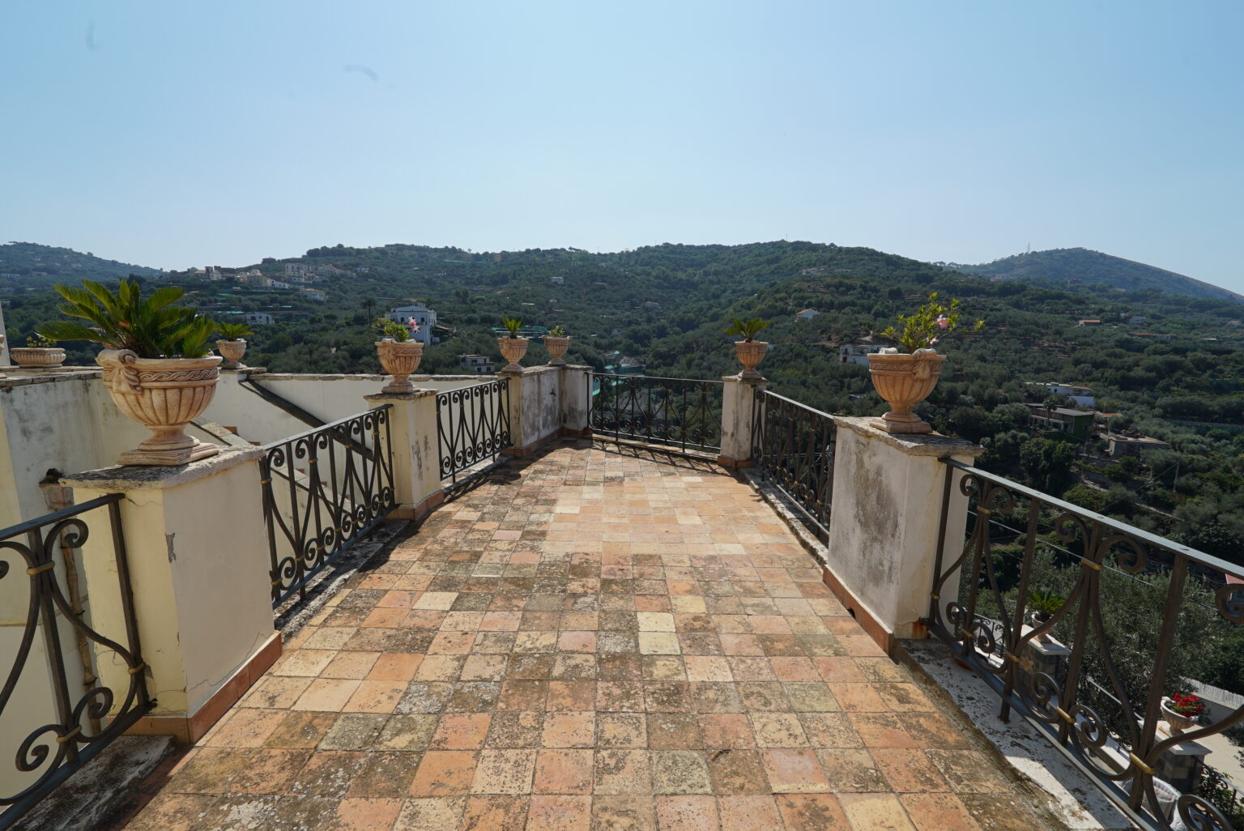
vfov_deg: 73.8
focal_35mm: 16
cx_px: 622
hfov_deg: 96.7
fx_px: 553
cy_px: 416
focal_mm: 16
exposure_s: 1/200
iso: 100
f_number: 13
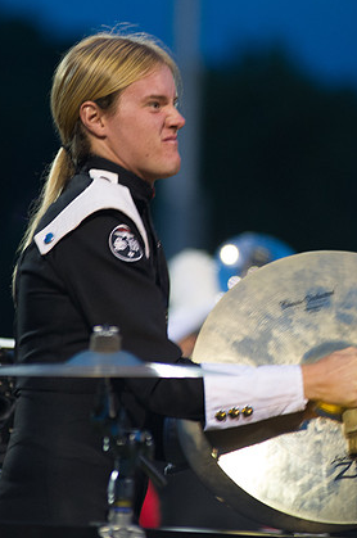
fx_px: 5357
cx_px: 169
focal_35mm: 359
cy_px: 219
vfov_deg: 5.7
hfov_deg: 3.8
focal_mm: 200
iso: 2000
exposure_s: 1/160
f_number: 2.8
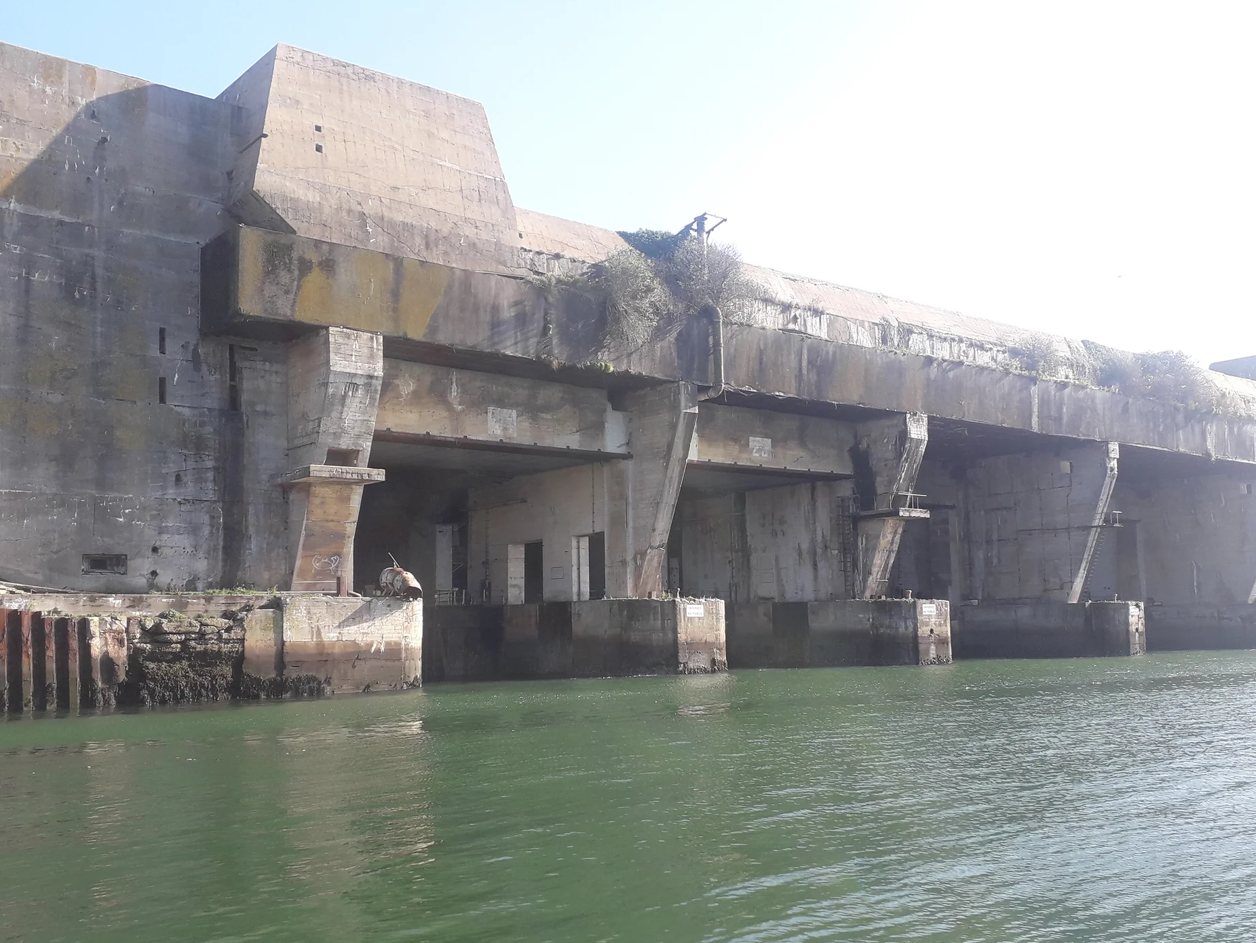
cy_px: 480
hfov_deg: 63.4
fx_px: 1016
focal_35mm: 28
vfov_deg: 49.8
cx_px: 643
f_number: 1.9
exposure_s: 1/524
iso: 40
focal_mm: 3.6
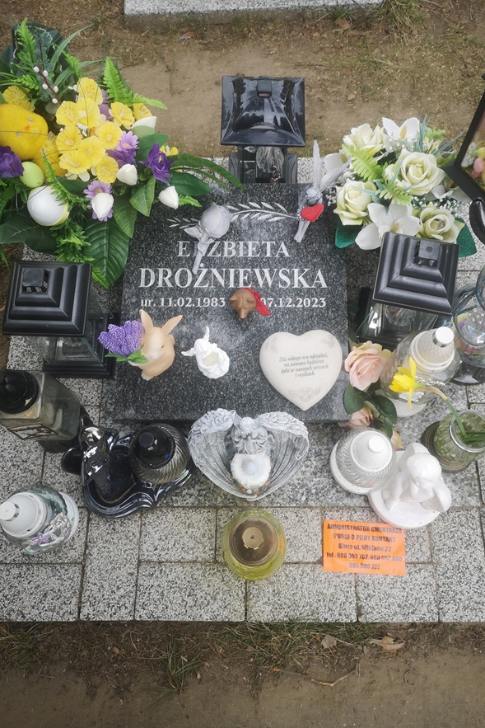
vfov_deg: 63.6
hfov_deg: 45.0
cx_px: 255
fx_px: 586
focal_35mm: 29
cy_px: 365
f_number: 1.8
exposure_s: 1/148
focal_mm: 5.58
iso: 50
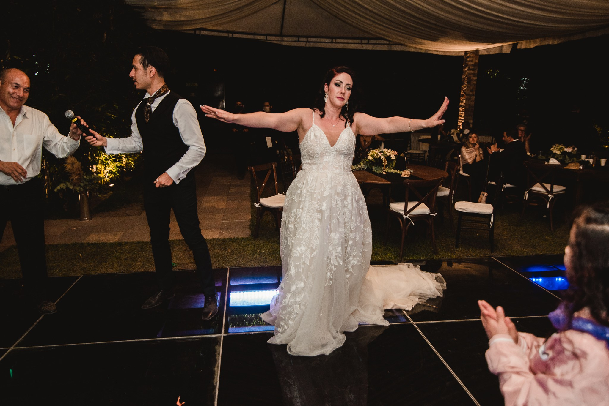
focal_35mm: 28
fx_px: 474
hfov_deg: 65.5
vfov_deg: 46.4
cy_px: 203
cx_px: 304
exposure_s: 1/200
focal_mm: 28
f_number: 3.2
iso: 1250
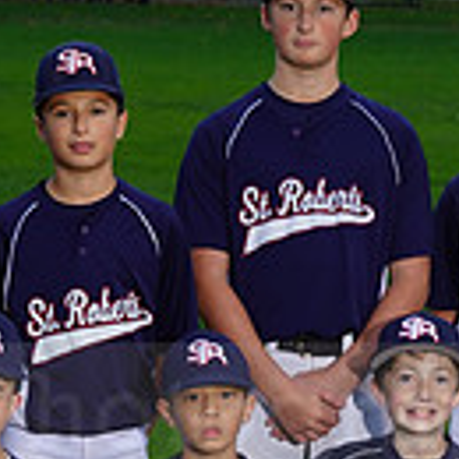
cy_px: 390
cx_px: 205
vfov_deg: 4.6
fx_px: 5701
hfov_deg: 4.6
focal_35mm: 380
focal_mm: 100
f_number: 10
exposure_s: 1/25
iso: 320
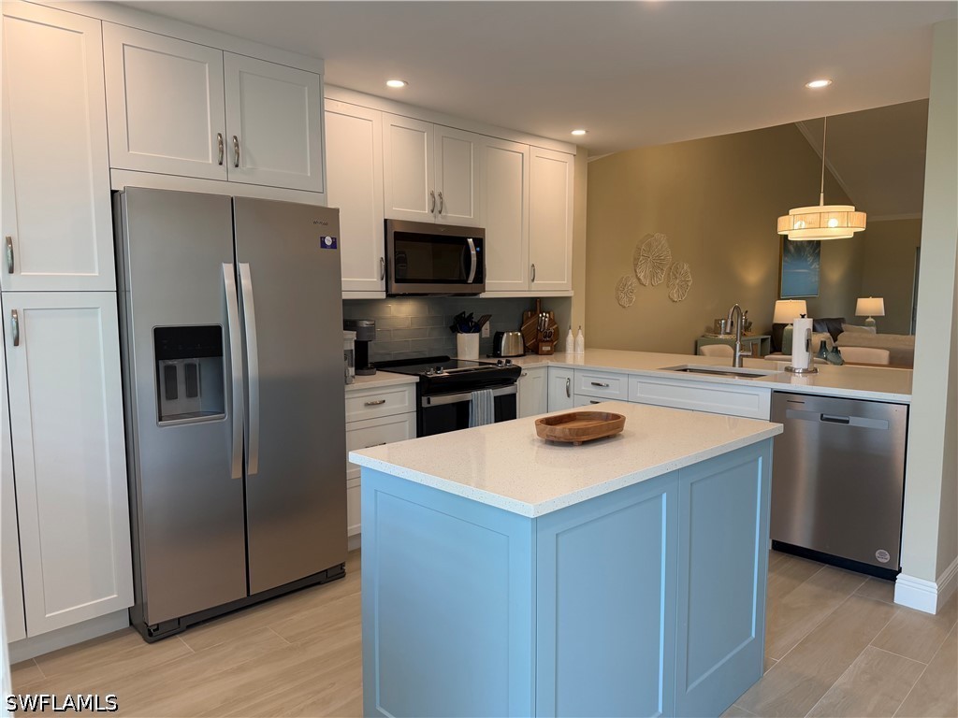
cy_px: 359
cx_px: 479
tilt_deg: -6.0
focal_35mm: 24
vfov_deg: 56.8
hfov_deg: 71.6
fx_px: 664
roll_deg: +0.6
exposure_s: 1/151
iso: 125
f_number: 1.78
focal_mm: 6.76
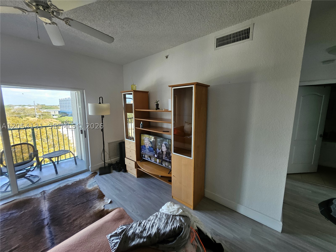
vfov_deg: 89.9
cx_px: 168
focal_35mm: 13
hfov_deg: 106.2
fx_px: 126
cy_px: 126
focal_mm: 1.74
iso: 125
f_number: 2.2
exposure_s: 1/100
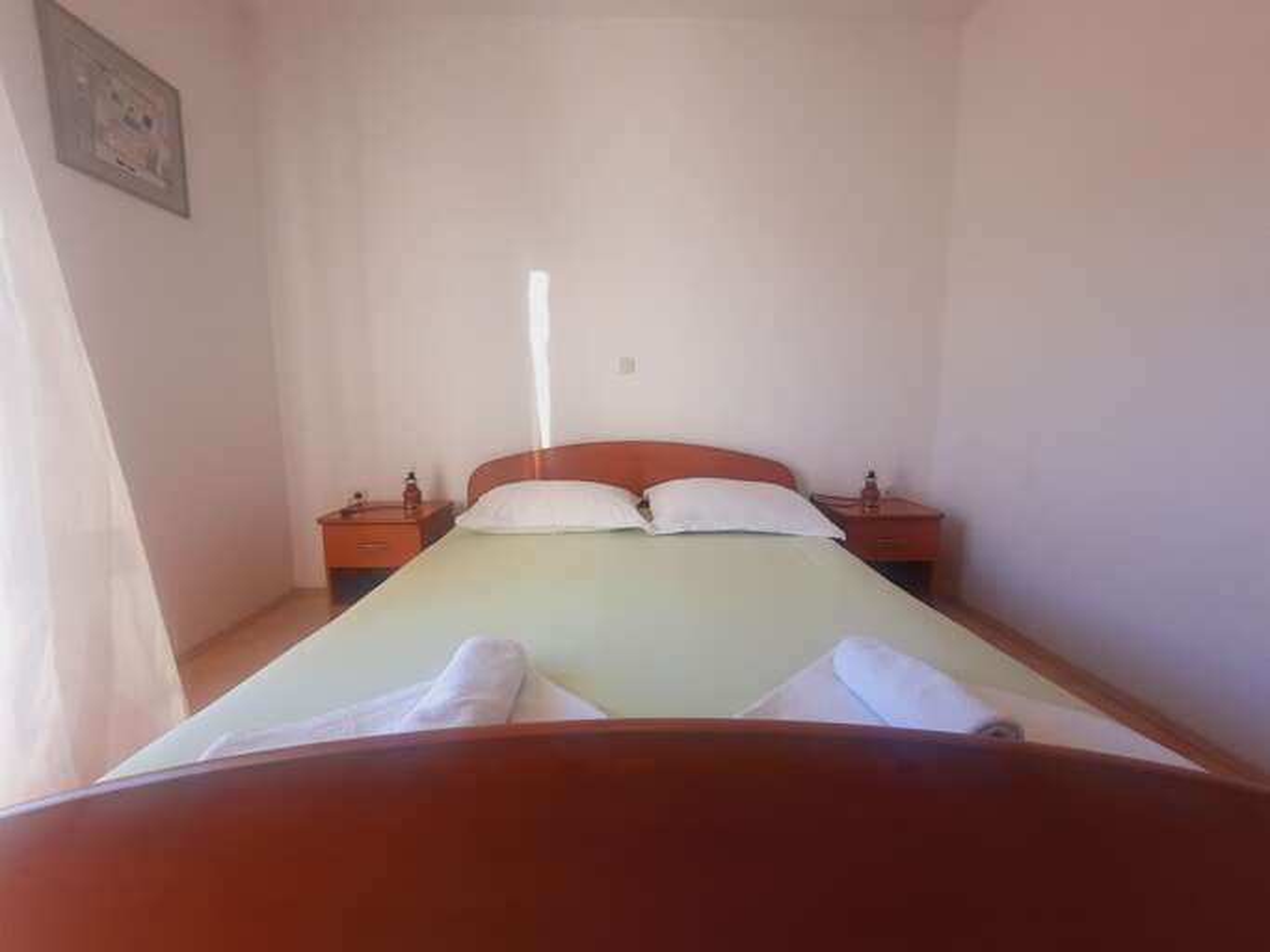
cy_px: 476
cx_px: 635
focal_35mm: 13
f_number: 2.2
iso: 64
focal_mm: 1.74
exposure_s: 1/60
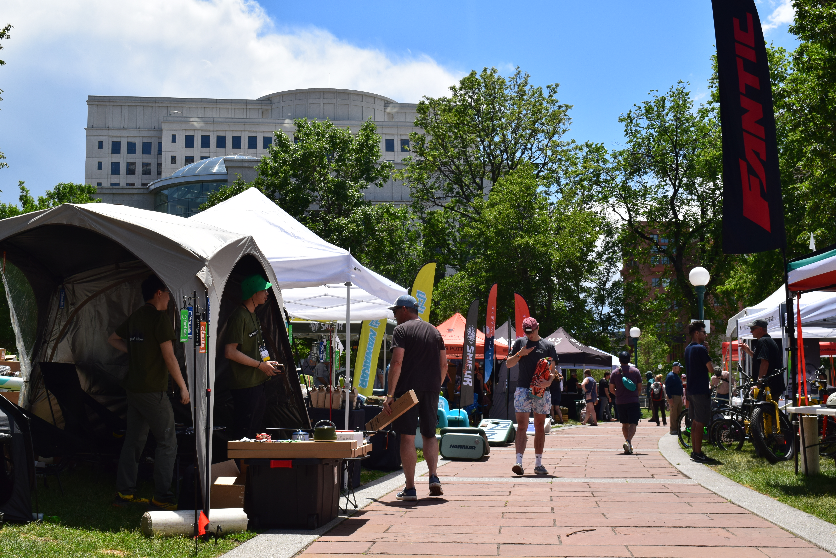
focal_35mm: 42
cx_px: 418
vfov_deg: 31.9
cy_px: 279
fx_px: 975
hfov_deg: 46.4
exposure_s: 1/500
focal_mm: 28
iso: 220
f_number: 11
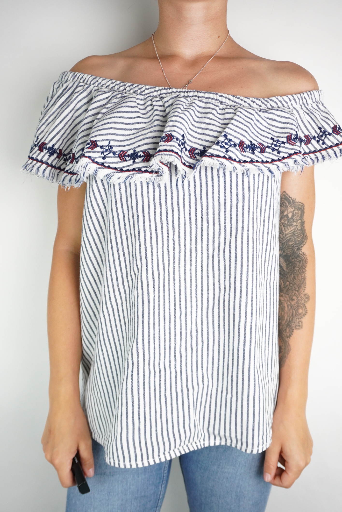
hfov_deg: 38.4
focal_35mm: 34
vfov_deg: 55.1
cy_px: 256
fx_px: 491
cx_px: 171
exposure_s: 1/200
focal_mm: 23
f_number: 5
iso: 1600
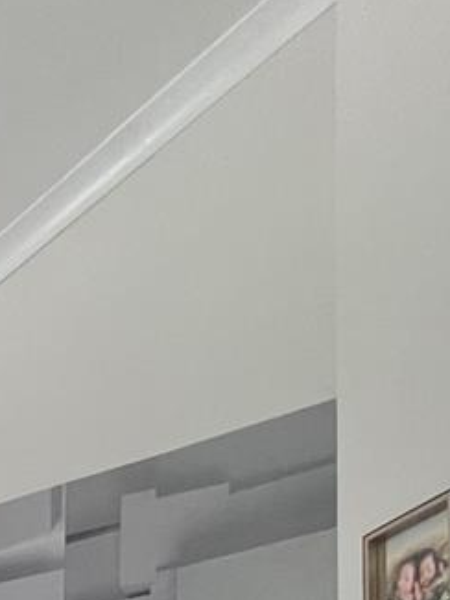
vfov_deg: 30.3
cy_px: 803
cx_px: -343
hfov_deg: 21.2
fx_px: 831
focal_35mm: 48
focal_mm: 1.57
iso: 500
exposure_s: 1/60
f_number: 1.8
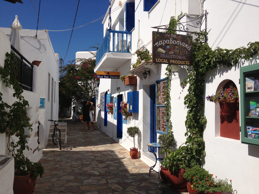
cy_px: 97
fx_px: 262
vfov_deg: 40.7
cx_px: 130
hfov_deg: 52.6
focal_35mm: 35
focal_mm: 4.28
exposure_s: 1/3690
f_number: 2.4
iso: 50
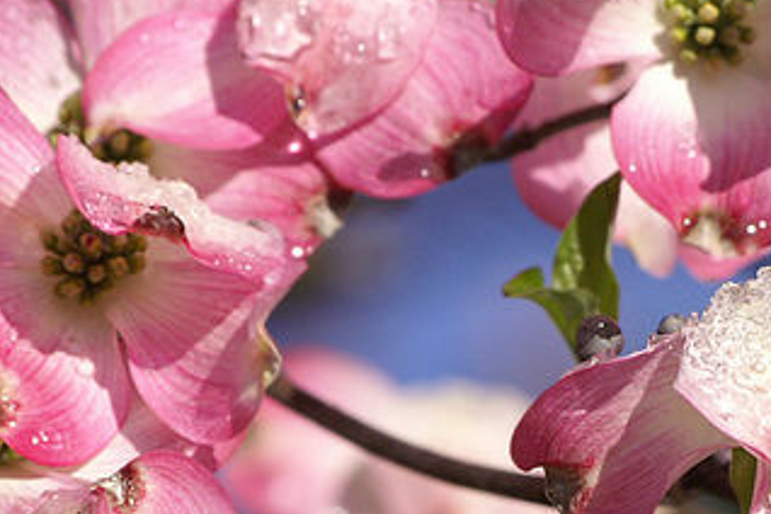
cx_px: 567
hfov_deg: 2.4
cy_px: 417
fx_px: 18160
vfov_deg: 1.6
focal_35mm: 848
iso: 400
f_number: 11
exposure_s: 1/1000
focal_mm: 200
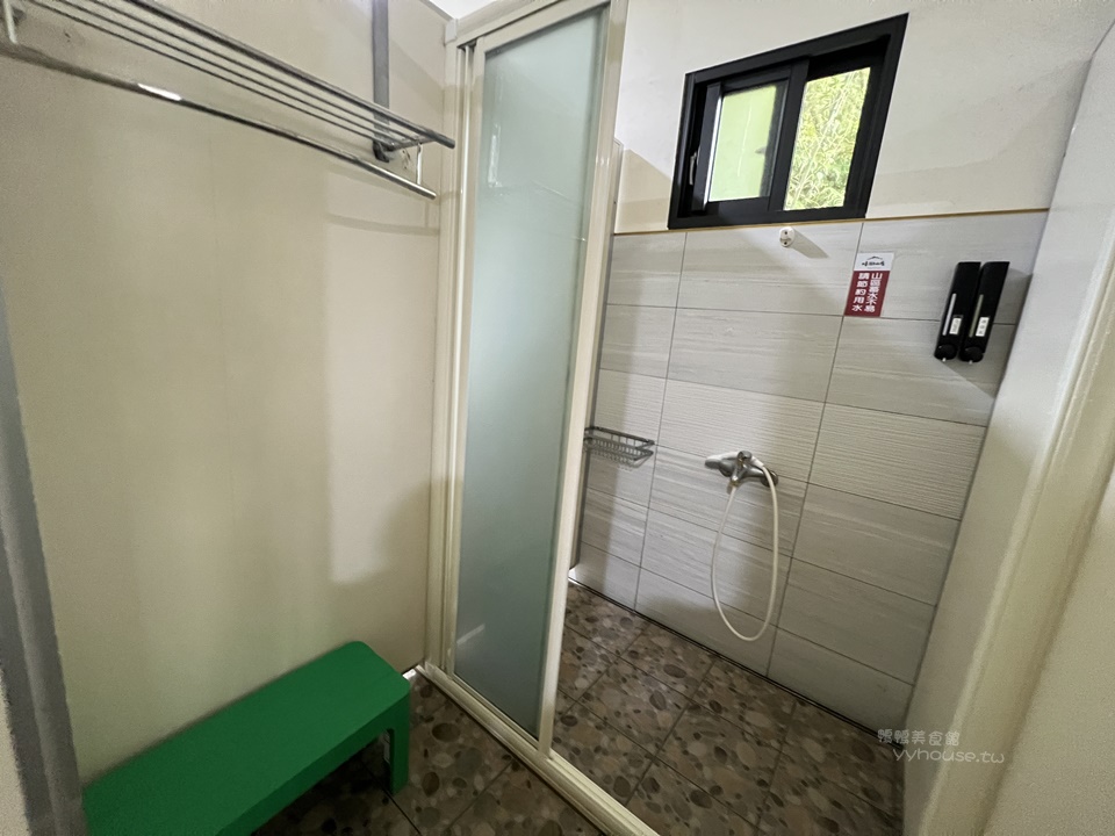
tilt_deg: -12.6
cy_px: 418
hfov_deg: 106.2
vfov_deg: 89.9
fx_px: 419
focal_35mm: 13
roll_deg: -5.4
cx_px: 558
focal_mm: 1.57
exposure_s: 1/60
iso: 800
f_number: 1.8
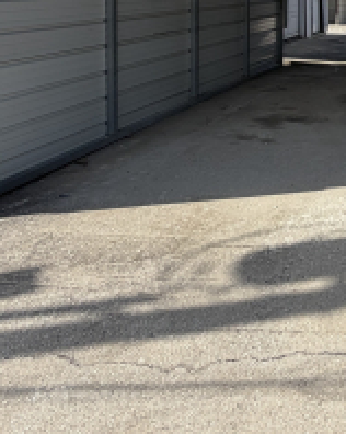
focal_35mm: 46
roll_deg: -0.7
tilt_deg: -2.4
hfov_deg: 26.9
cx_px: 463
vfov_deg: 36.8
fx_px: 590
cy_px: 13
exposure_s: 1/770
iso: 25
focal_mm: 2.22
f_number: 2.2
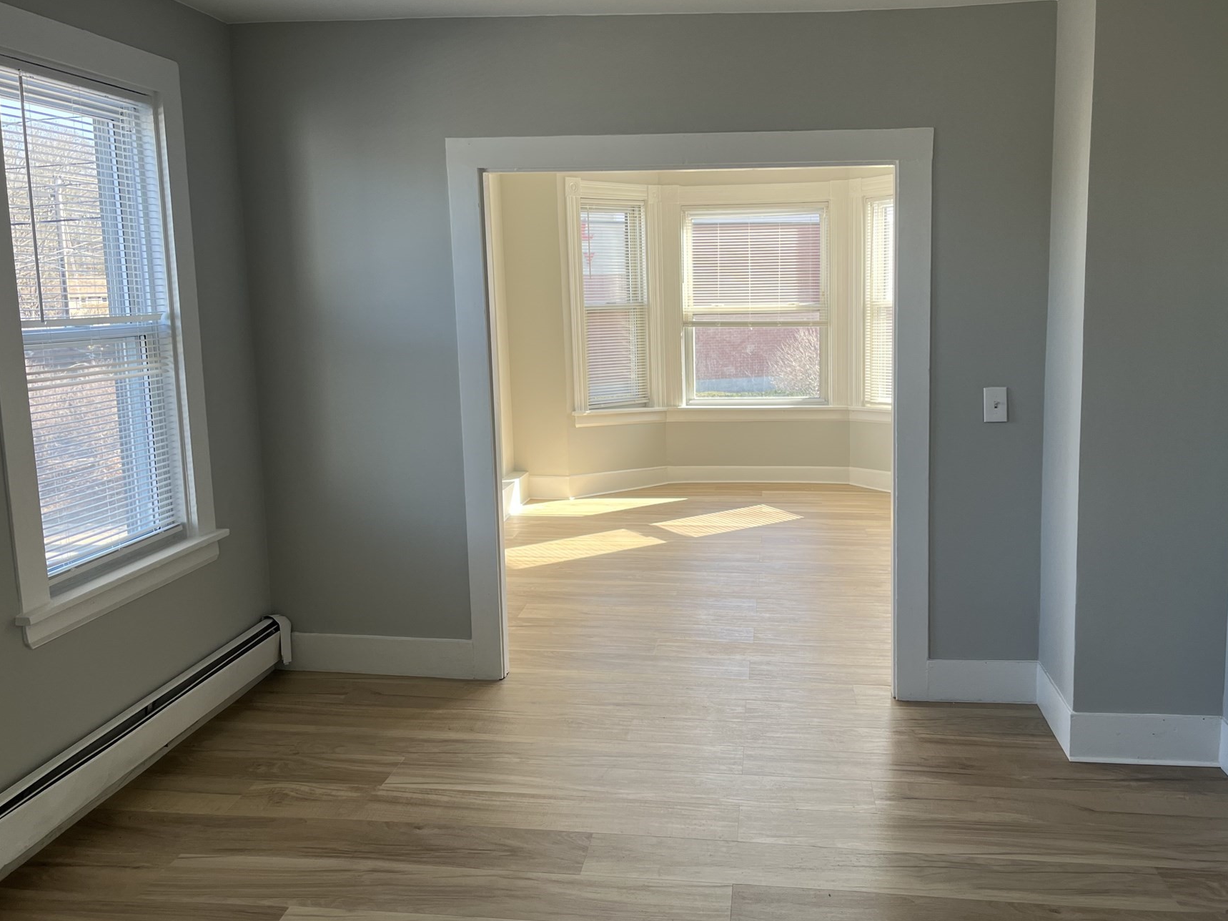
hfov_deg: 58.4
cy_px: 422
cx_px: 628
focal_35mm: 31
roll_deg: +1.3
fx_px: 1100
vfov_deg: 45.4
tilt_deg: -7.1
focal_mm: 5.1
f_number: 1.6
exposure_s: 1/164
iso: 40
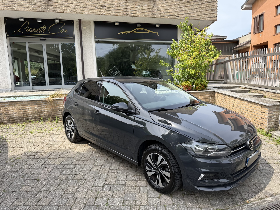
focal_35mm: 24
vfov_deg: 56.8
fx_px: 194
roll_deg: +1.9
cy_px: 105
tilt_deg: -8.1
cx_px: 140
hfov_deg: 71.6
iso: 100
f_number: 1.78
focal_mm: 6.76
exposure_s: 1/2053
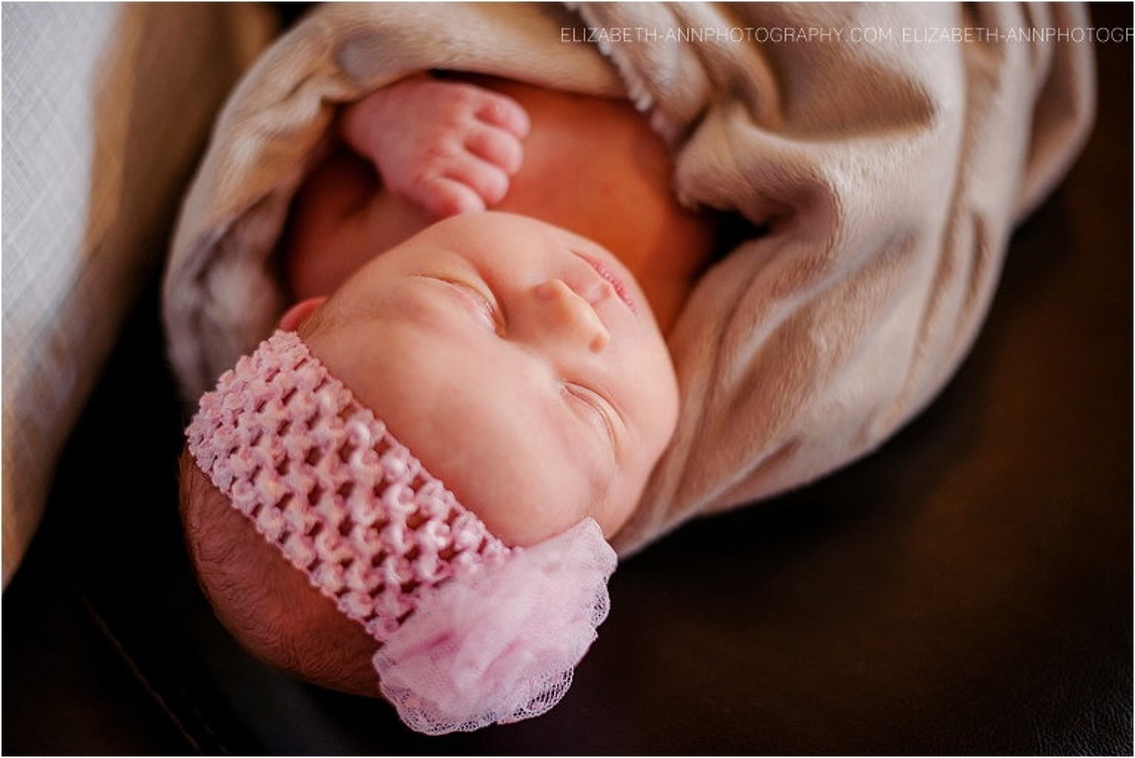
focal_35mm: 50
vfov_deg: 27.0
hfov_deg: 39.6
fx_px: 1577
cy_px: 379
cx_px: 568
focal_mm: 50
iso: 1000
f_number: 2
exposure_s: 1/125
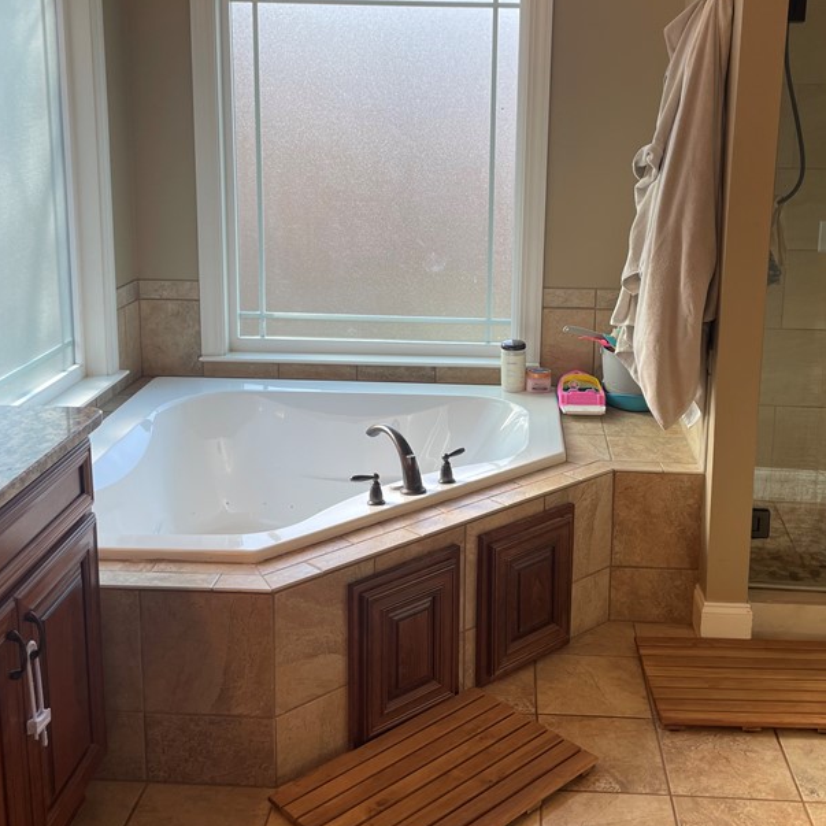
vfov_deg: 42.5
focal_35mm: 39
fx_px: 1053
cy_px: 315
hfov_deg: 42.7
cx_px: 489
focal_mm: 4.2
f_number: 1.6
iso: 40
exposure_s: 1/120
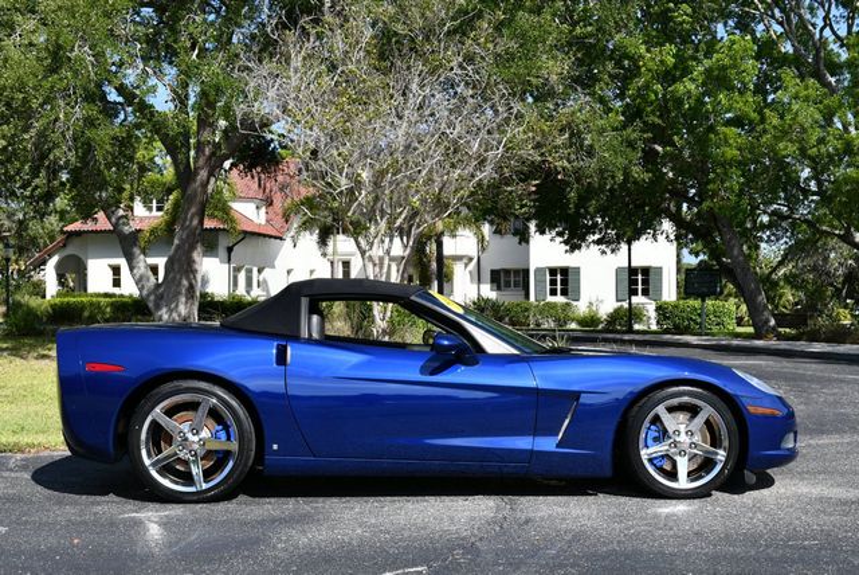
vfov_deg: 28.1
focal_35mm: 48
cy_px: 288
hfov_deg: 41.1
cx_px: 430
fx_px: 1146
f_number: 8
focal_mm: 24
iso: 100
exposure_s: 1/250
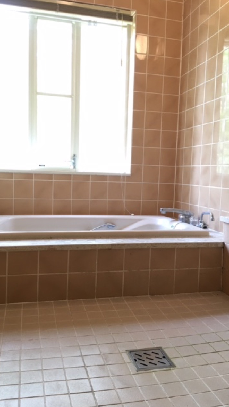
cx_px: 118
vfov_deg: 61.0
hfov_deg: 36.7
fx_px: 345
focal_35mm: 32
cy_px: 205
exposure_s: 1/15
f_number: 2.2
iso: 40
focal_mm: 4.15
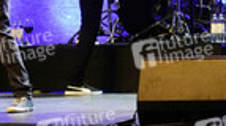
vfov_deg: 4.5
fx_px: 1604
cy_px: -68
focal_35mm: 268
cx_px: 194
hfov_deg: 8.0
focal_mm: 81
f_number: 5.6
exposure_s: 1/60
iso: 1600
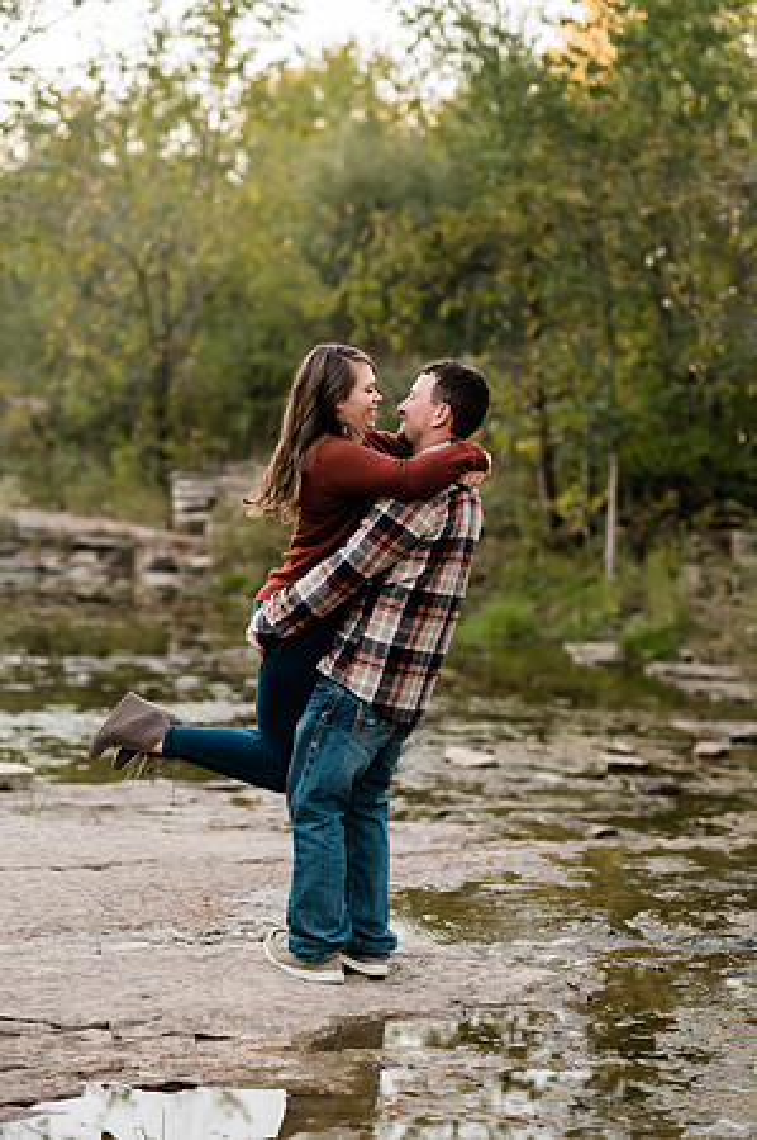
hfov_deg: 16.0
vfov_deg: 23.9
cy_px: 570
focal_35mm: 85
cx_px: 378
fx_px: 2687
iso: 500
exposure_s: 1/200
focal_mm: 85
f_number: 2.5
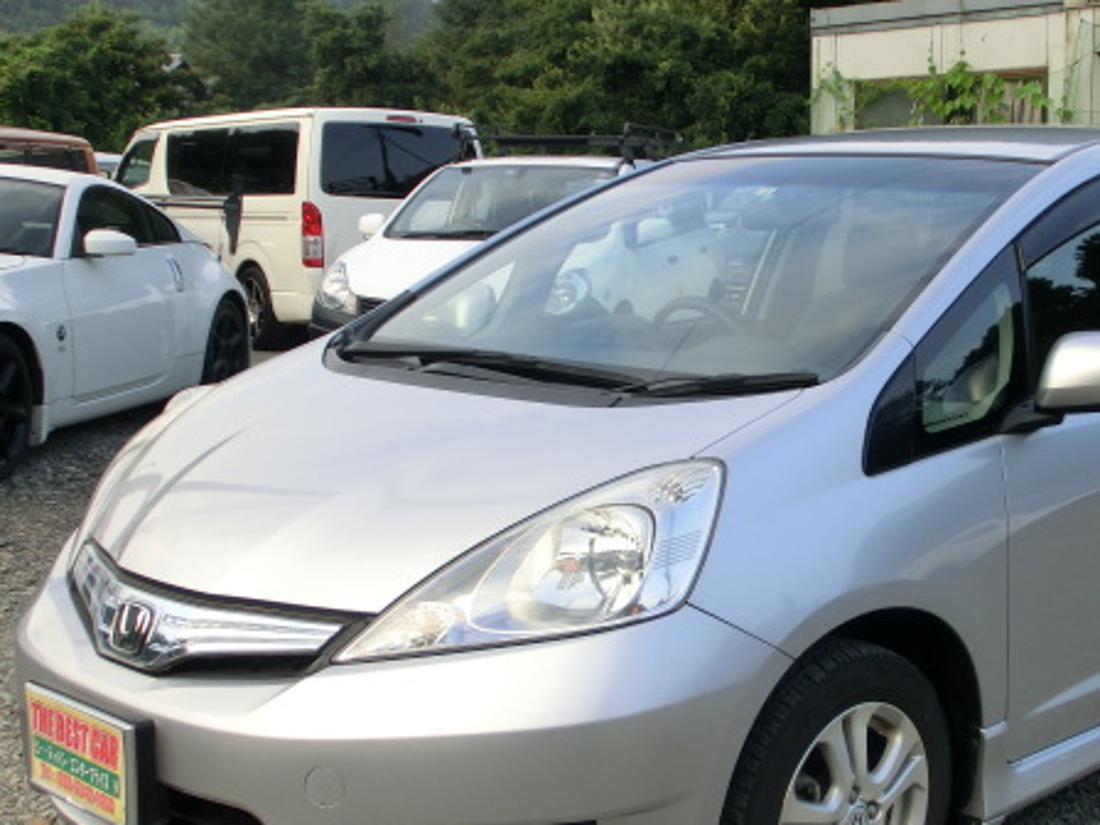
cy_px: 550
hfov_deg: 31.9
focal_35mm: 60
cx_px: 749
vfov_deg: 24.3
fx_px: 1907
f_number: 4
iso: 100
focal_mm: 7.38
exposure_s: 1/160
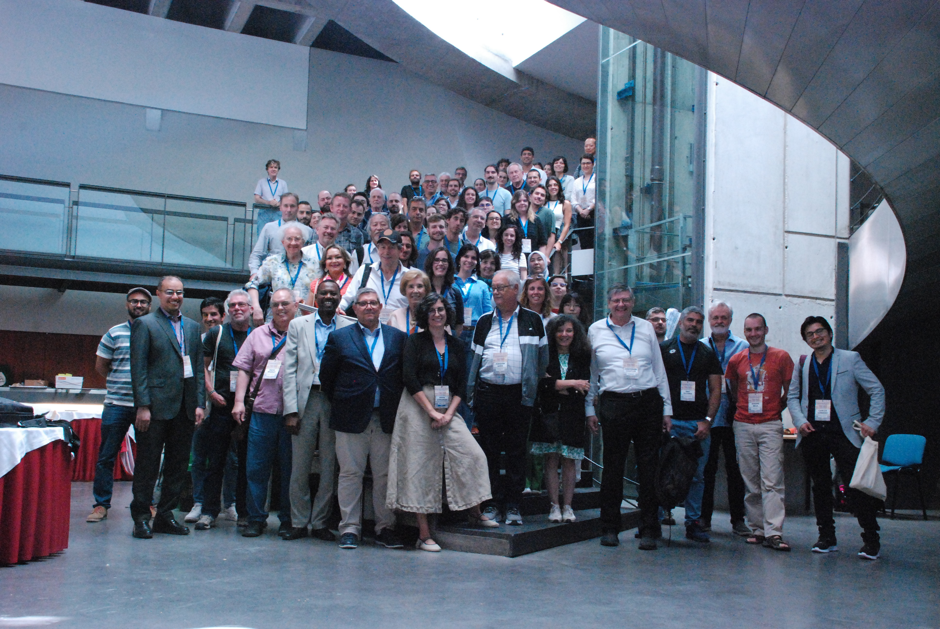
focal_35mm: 39
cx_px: 470
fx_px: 1020
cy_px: 314
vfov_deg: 34.3
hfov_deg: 49.5
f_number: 11
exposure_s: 1/30
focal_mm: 26
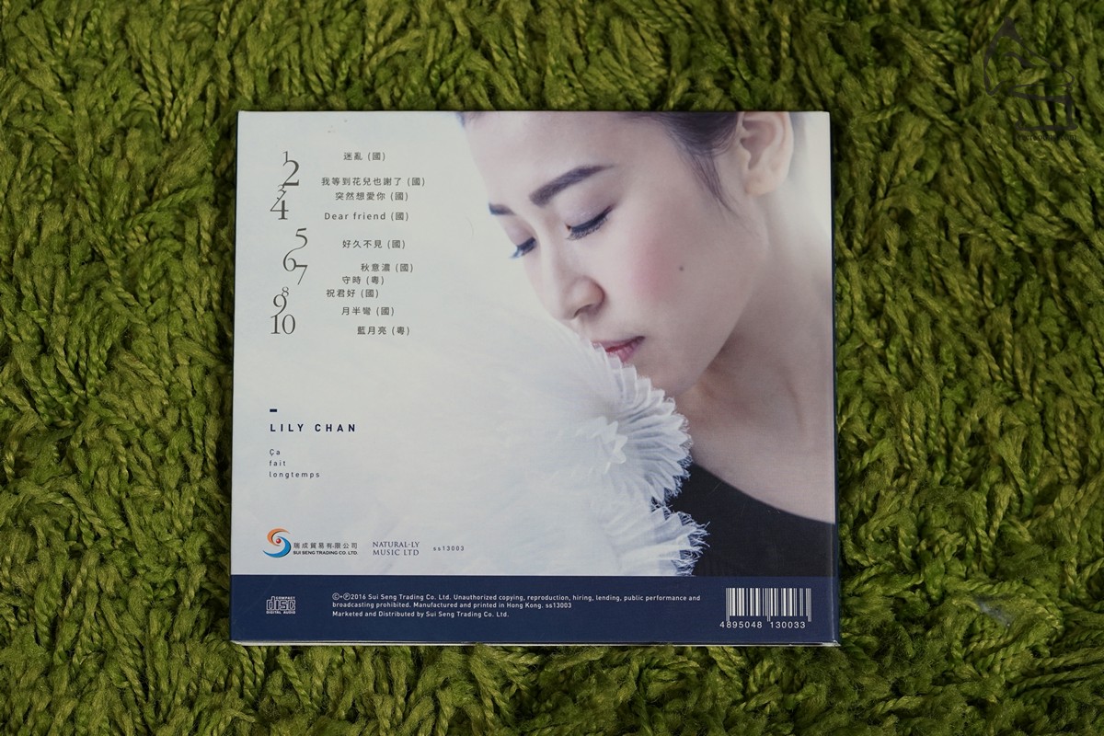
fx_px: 2760
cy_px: 368
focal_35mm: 90
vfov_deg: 15.2
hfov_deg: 22.6
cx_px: 552
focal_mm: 90
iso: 800
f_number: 5.6
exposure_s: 1/60
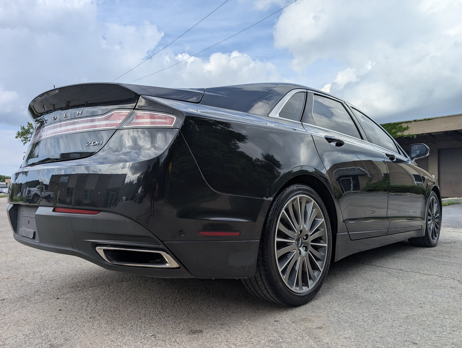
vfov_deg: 56.9
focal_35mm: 24
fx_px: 321
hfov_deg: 71.5
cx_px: 231
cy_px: 174
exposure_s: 1/1066
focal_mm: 6.9
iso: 20
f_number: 1.68
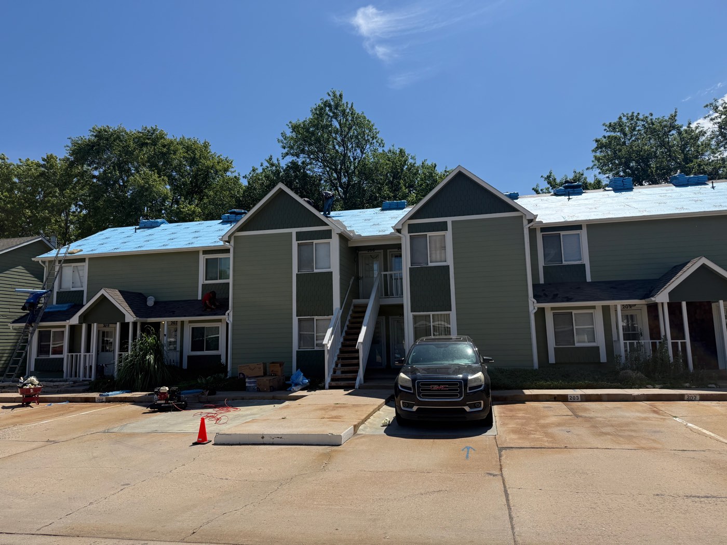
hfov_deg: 71.6
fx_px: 504
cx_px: 364
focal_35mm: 24
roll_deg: +1.0
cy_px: 272
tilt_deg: +7.6
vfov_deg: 56.8
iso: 125
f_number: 1.78
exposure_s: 1/9091
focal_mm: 6.76
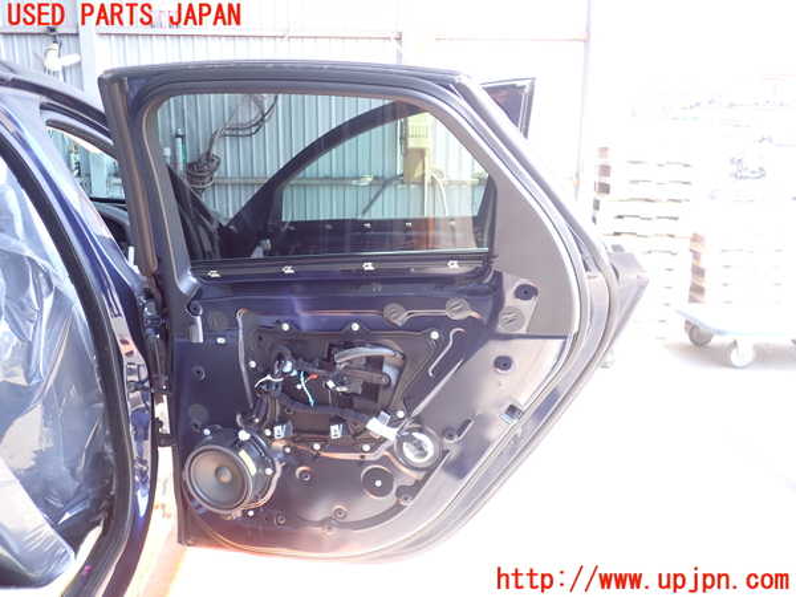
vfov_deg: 46.8
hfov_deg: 60.0
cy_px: 298
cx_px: 398
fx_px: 690
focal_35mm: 30
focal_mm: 5.4
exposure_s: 1/60
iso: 125
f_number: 2.3
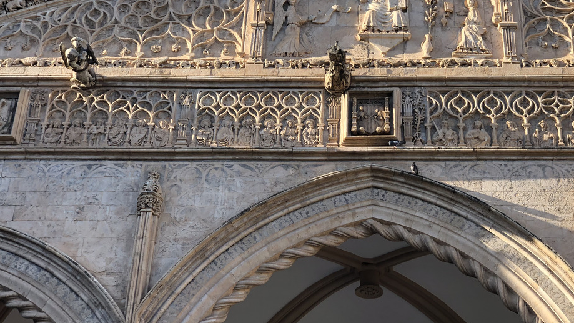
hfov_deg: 28.4
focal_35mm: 74
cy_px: 143
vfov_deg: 16.3
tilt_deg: +34.1
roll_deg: +0.8
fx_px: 1126
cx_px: 373
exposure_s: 1/279
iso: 16
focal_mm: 6
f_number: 2.4
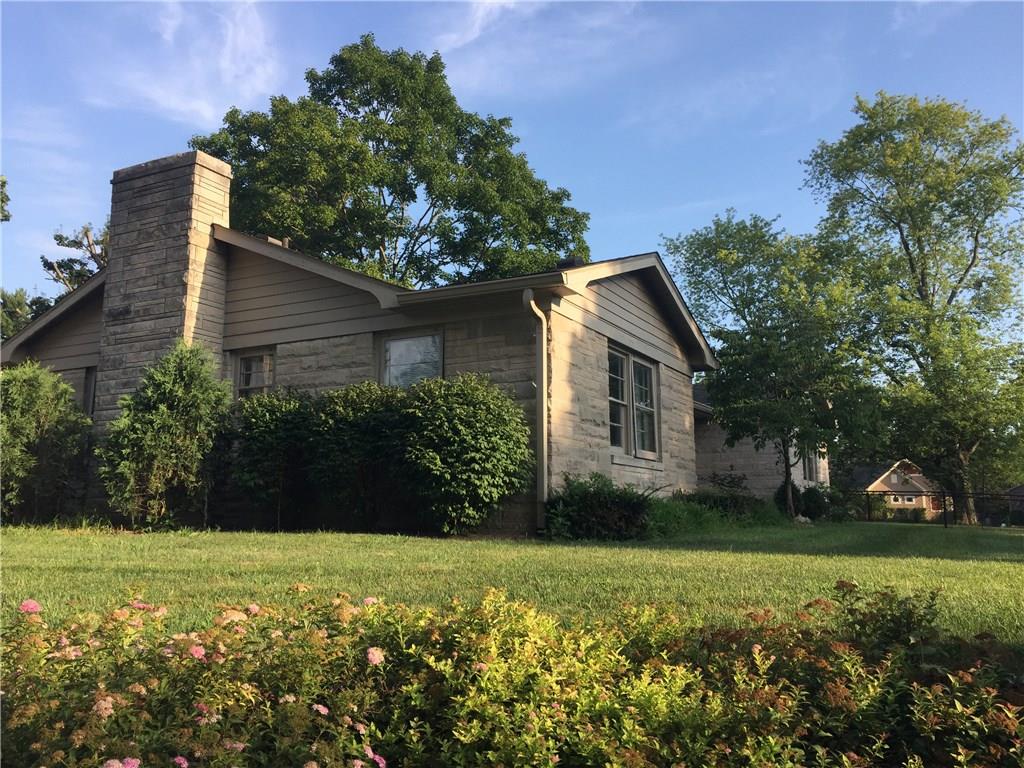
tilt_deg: +7.9
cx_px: 512
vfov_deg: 48.2
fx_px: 858
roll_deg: -0.8
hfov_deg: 61.7
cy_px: 384
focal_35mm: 29
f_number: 2.2
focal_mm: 4.15
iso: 32
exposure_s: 1/746
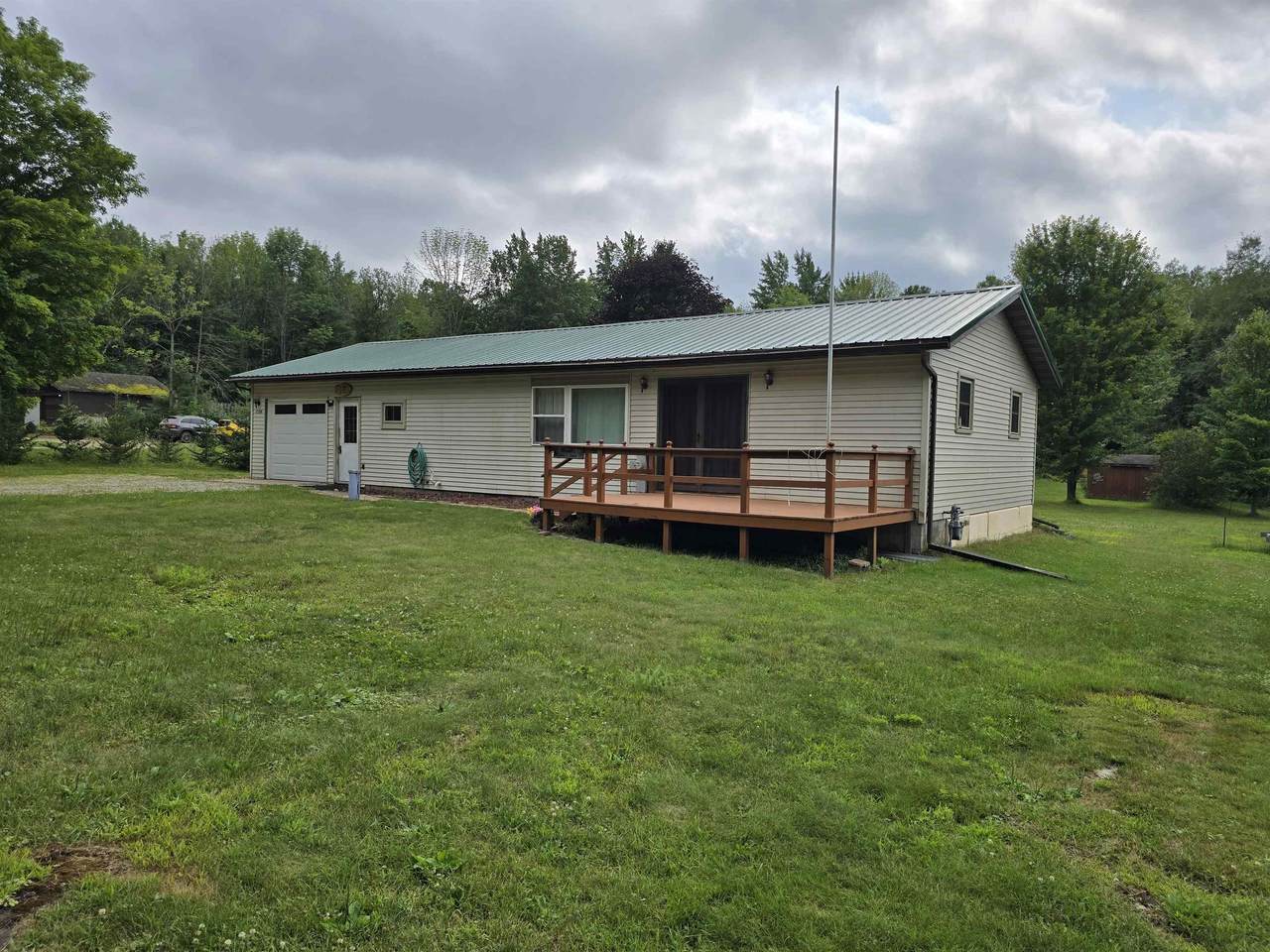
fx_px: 844
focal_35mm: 23
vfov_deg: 58.9
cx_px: 635
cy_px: 476
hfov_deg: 73.9
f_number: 1.7
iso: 12
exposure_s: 1/1695
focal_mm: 6.3
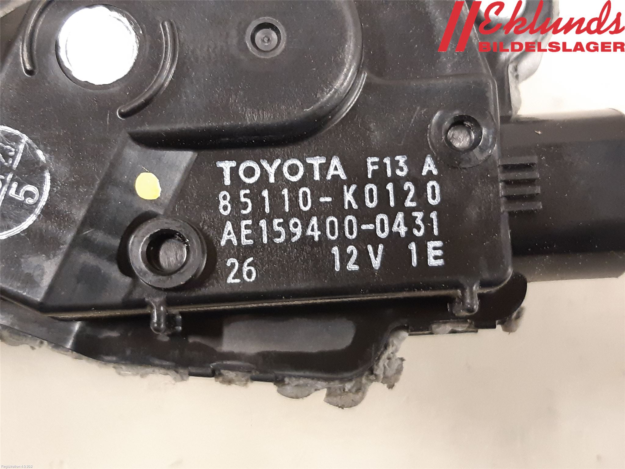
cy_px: 234
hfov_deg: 67.3
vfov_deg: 53.1
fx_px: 469
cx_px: 312
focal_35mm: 26
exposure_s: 1/25
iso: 400
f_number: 1.7
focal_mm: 3.93
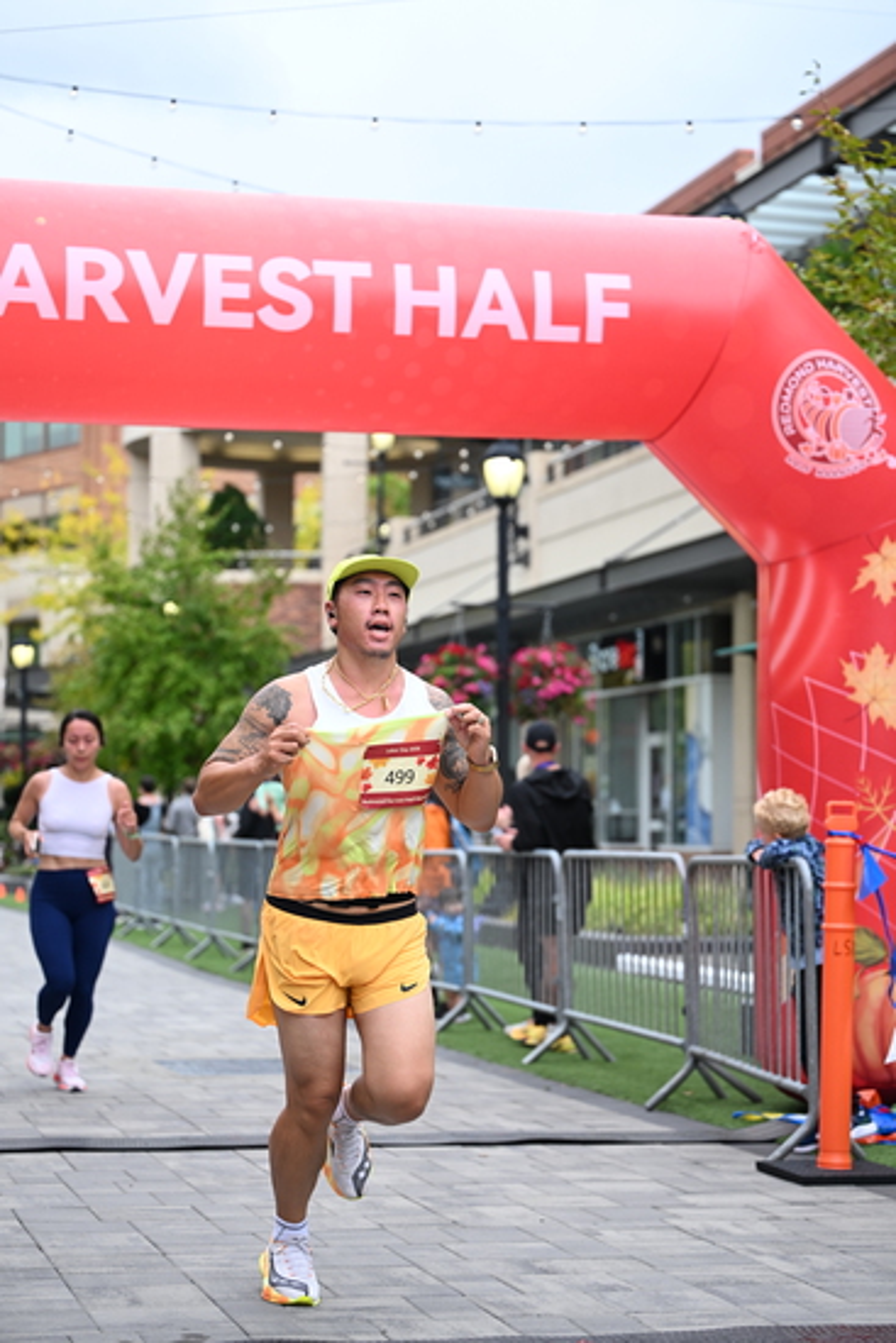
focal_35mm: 72
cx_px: 448
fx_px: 2686
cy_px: 672
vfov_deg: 28.1
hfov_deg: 18.9
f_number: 2.8
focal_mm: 72
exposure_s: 1/2000
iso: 640
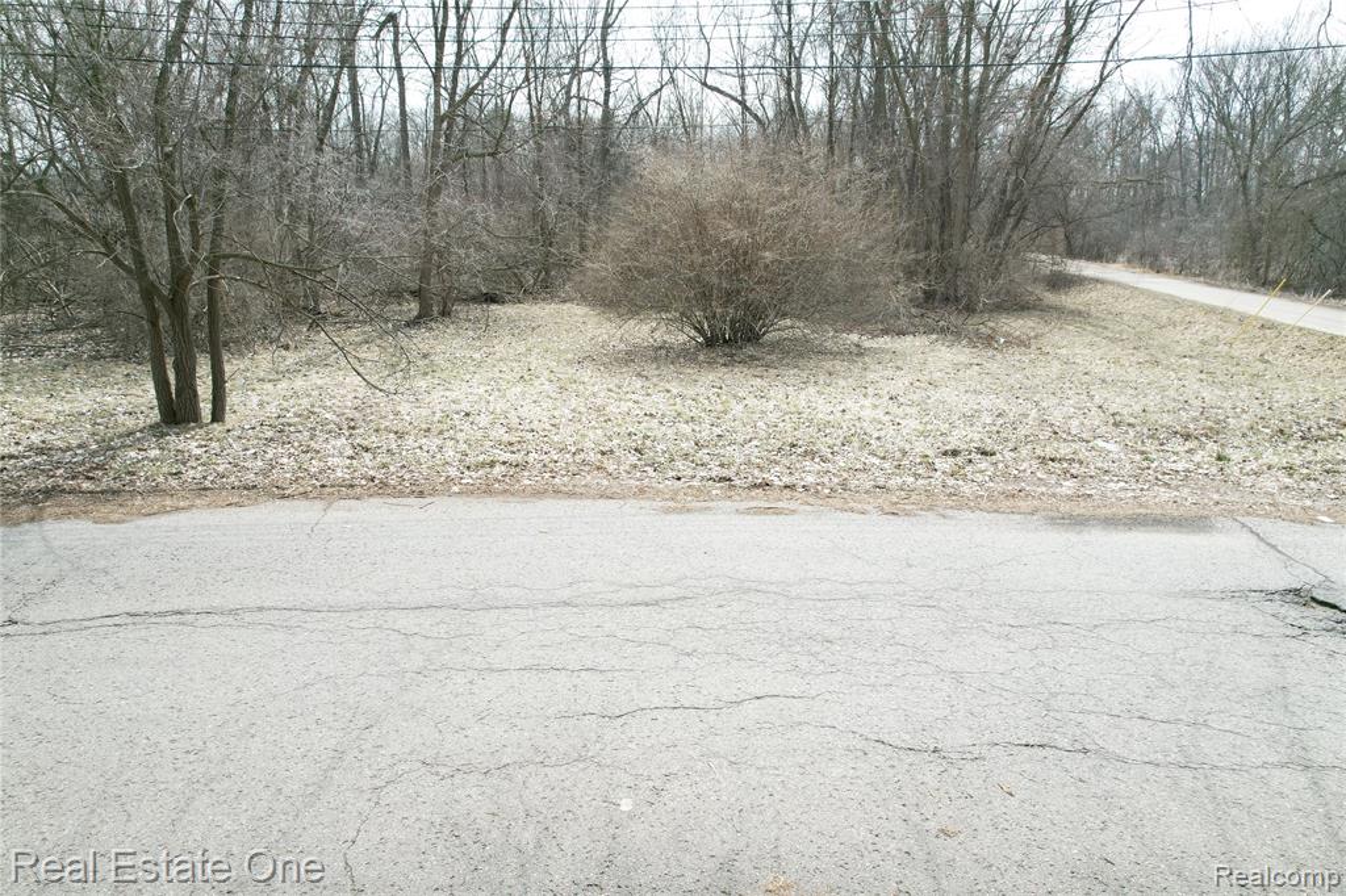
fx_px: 822
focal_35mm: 22
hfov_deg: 78.6
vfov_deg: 57.2
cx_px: 673
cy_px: 448
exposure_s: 1/800
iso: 200
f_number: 2.8
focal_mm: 8.38
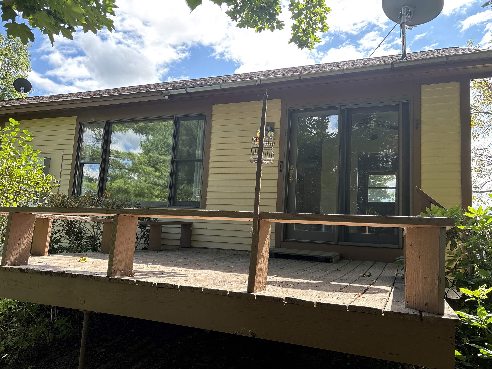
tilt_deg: +5.9
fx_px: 370
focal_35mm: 26
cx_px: 246
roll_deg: -3.7
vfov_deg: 53.1
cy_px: 184
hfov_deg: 67.3
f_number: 1.6
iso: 50
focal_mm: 5.96
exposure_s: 1/413
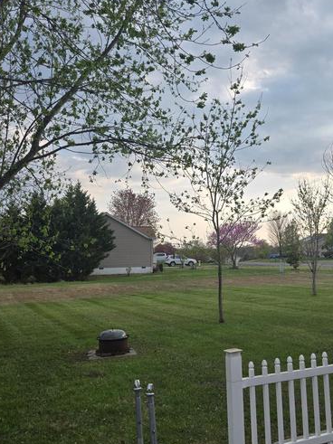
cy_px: 237
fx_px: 462
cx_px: 234
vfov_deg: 51.3
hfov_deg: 39.0
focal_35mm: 36
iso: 80
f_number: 1.8
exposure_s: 1/2021
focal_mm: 5.4
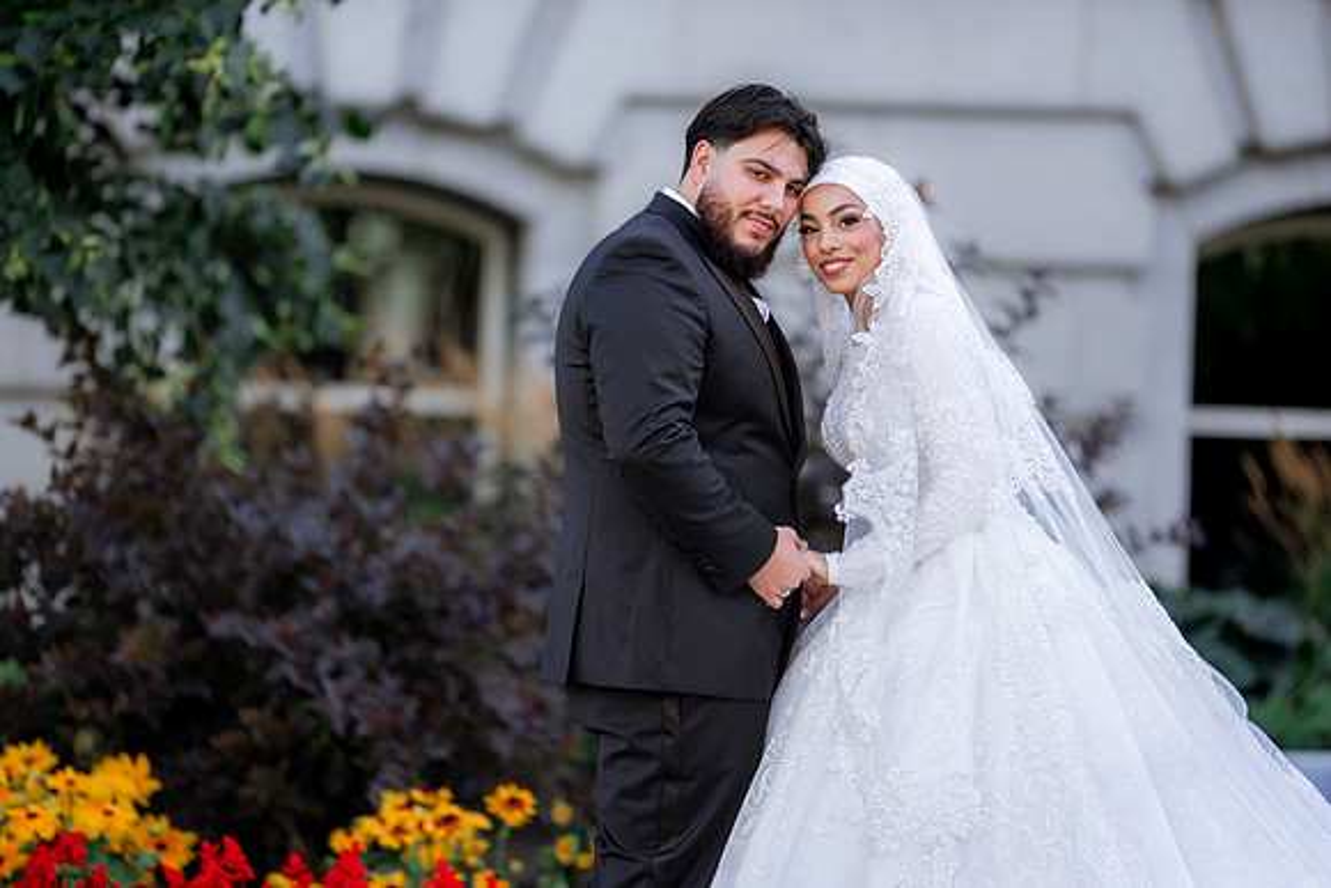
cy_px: 444
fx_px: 5547
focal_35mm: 150
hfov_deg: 13.7
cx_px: 666
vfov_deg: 9.2
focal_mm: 150
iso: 200
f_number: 2
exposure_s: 1/2000
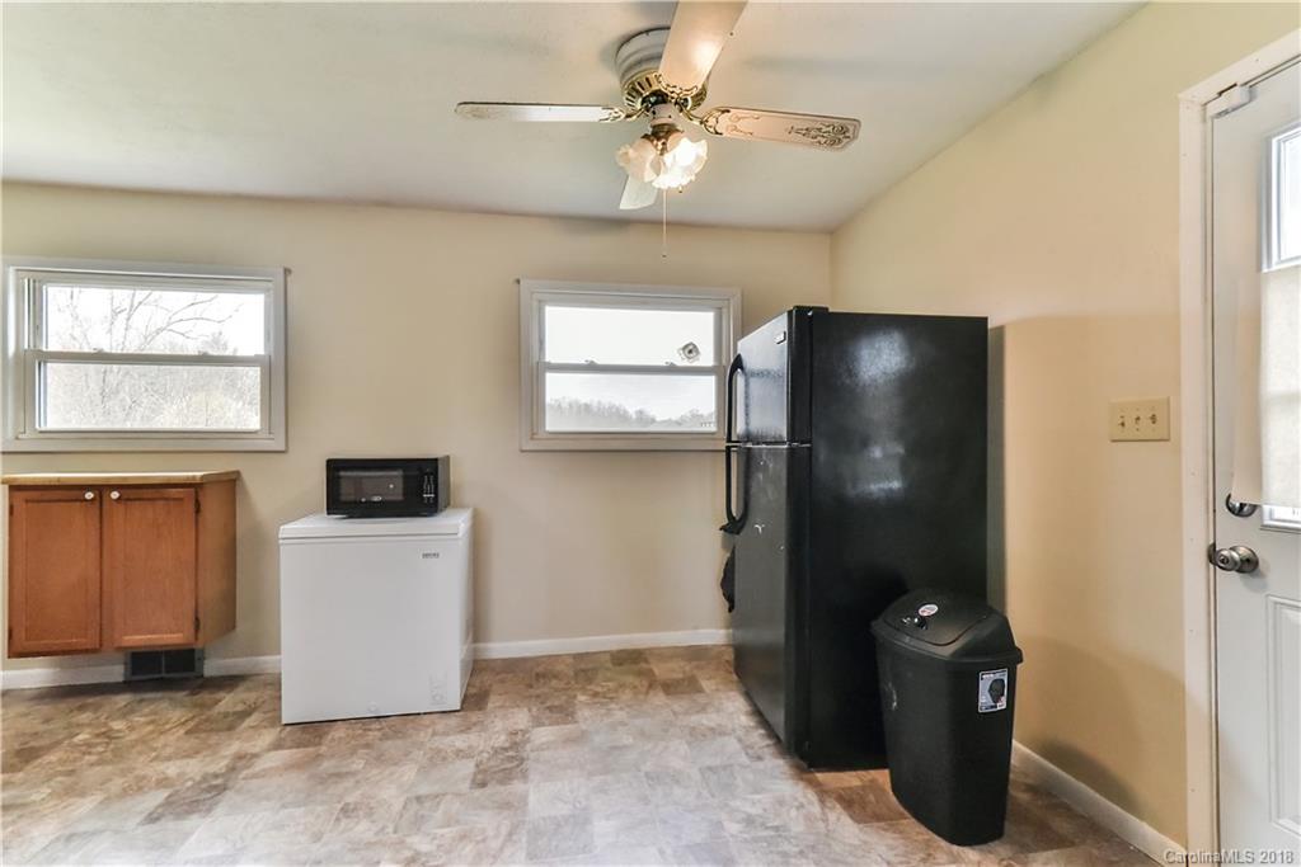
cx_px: 650
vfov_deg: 73.8
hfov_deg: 96.7
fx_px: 578
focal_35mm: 16
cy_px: 434
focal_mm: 16
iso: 4000
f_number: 13
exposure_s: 1/160
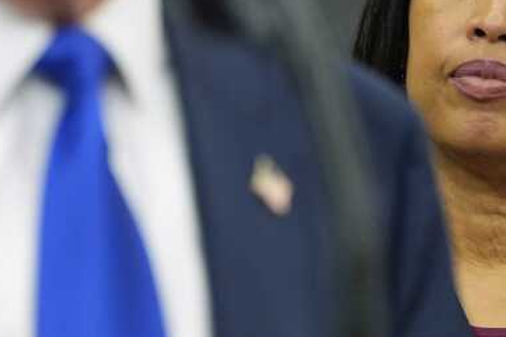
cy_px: 35
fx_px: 6971
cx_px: 285
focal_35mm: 496
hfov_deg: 4.2
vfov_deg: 2.8
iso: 2500
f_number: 3.2
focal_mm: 173
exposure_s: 1/500
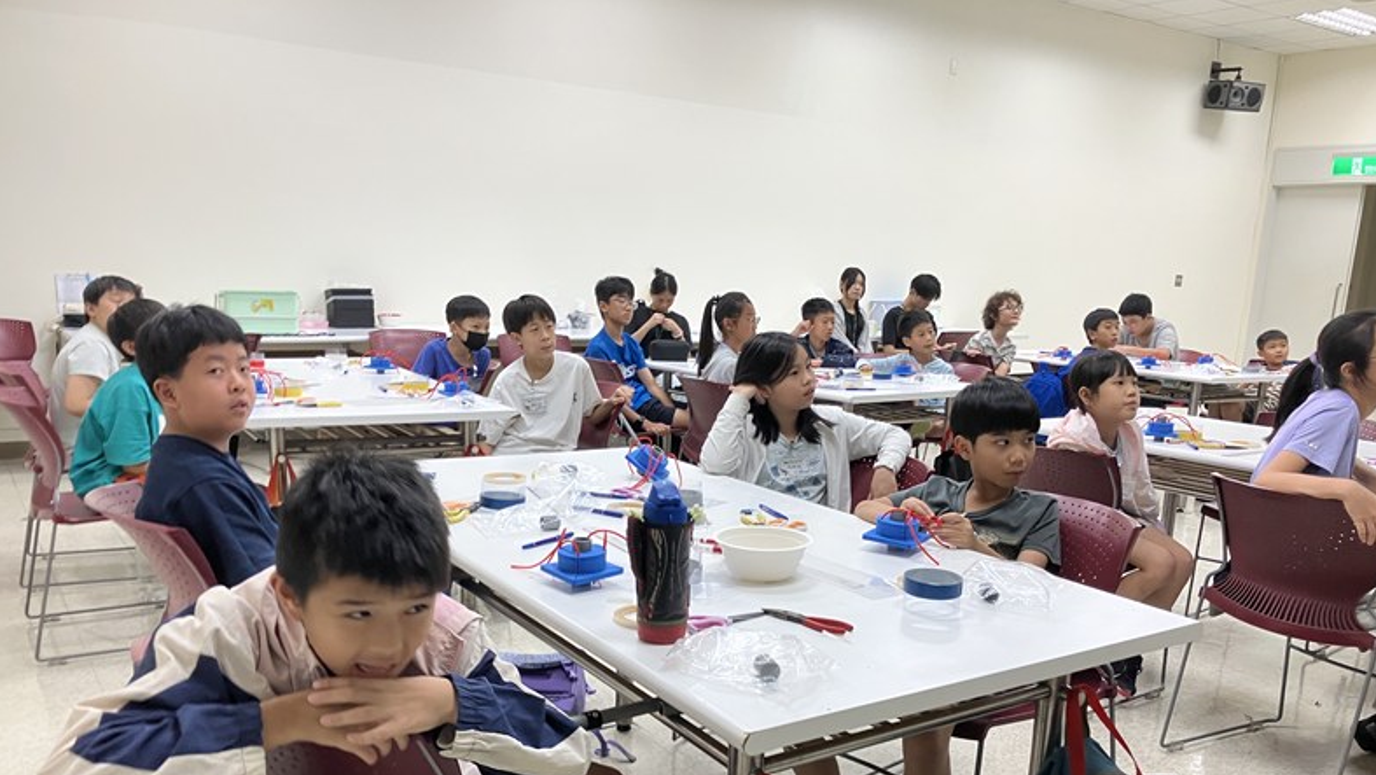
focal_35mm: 31
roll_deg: -4.1
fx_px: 1131
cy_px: 521
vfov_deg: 37.4
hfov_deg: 62.6
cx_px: 694
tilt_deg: -16.9
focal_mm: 3.99
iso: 50
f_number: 1.8
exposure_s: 1/60
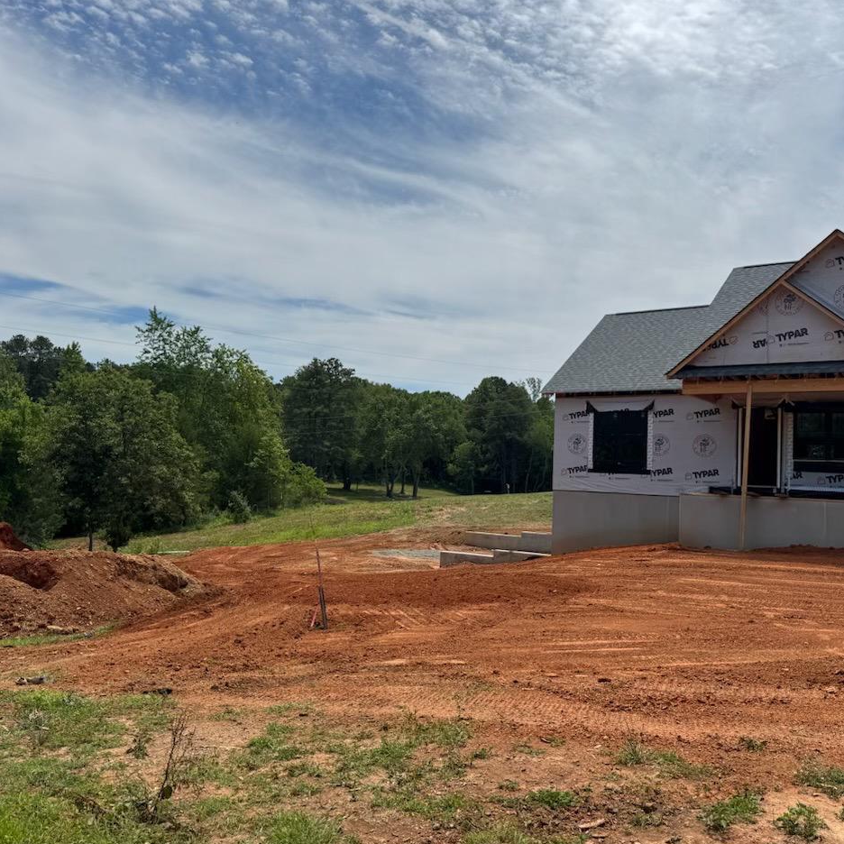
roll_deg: -2.1
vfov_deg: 55.6
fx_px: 800
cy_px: 431
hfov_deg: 55.6
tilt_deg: +2.6
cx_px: 431
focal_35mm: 29
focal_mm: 6.76
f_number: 1.78
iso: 80
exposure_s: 1/9009
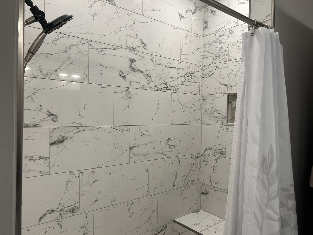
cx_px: 156
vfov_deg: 53.1
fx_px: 235
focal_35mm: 26
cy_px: 118
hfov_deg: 67.3
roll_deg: -1.0
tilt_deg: -2.5
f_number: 1.5
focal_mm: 5.7
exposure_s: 1/120
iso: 64
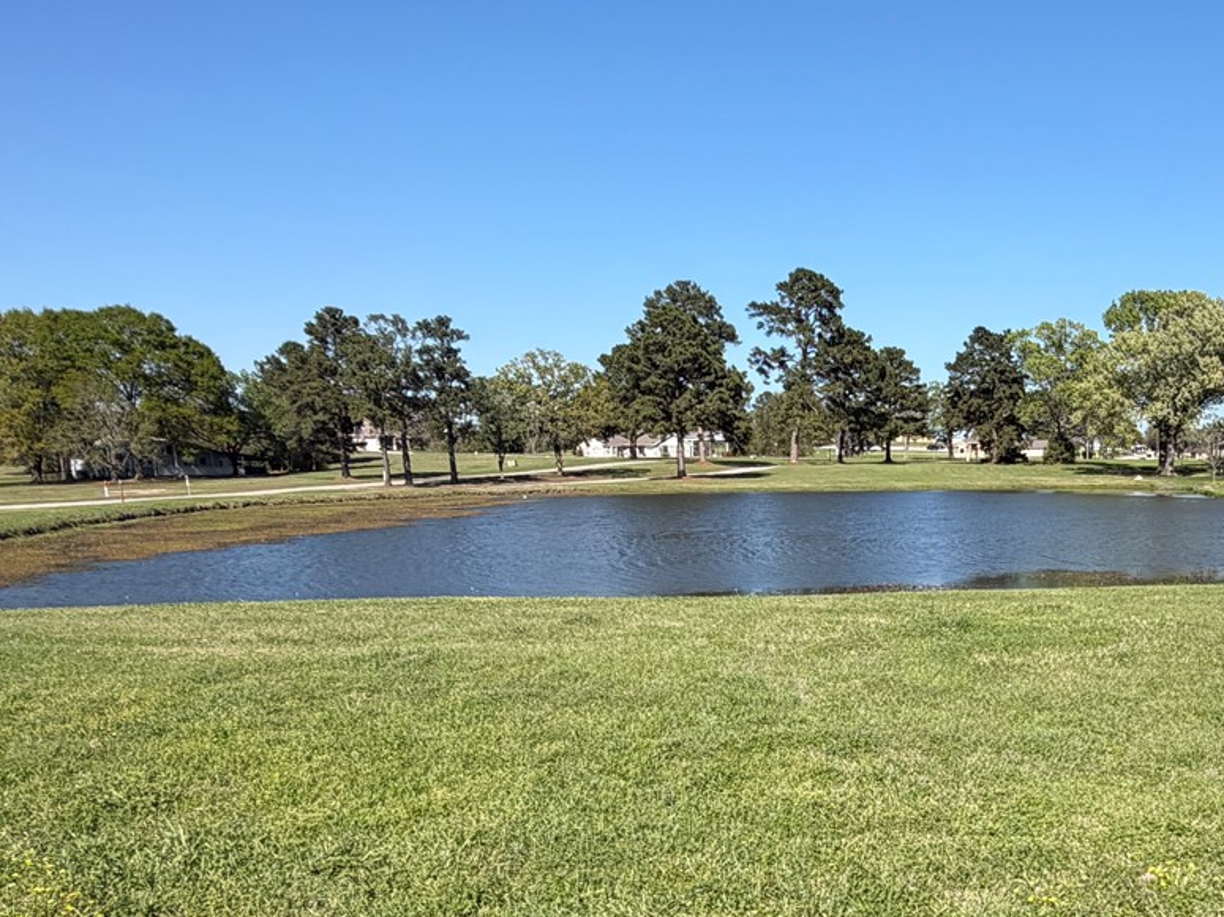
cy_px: 754
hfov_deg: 48.8
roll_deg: +0.4
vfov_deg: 37.1
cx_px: 869
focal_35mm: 37
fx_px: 1308
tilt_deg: -13.3
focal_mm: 2.22
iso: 20
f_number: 2.2
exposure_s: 1/770
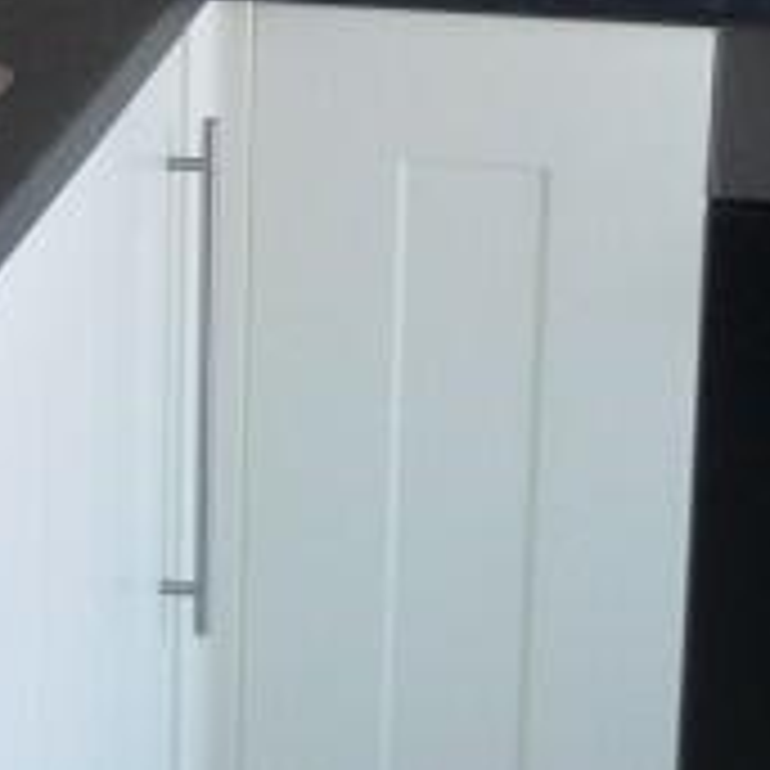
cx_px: 86
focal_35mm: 148
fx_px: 3725
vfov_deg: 11.7
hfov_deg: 11.7
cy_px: 108
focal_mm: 4.7
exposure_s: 1/30
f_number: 3.3
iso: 100
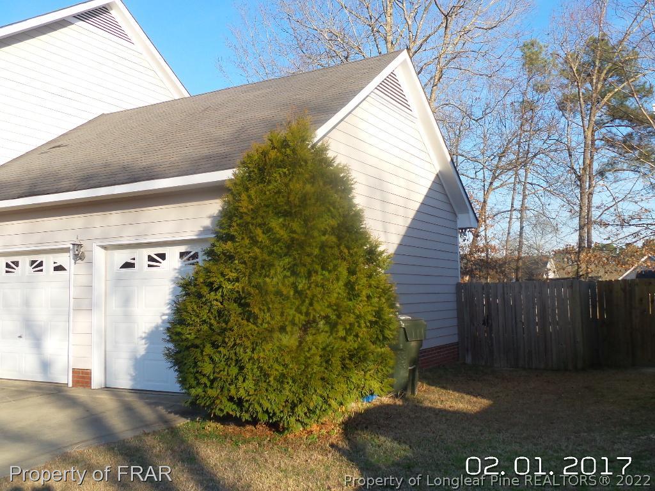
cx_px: 328
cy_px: 246
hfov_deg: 54.0
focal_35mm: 34
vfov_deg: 41.8
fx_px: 643
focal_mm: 6.2
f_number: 3.8
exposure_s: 1/400
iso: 100
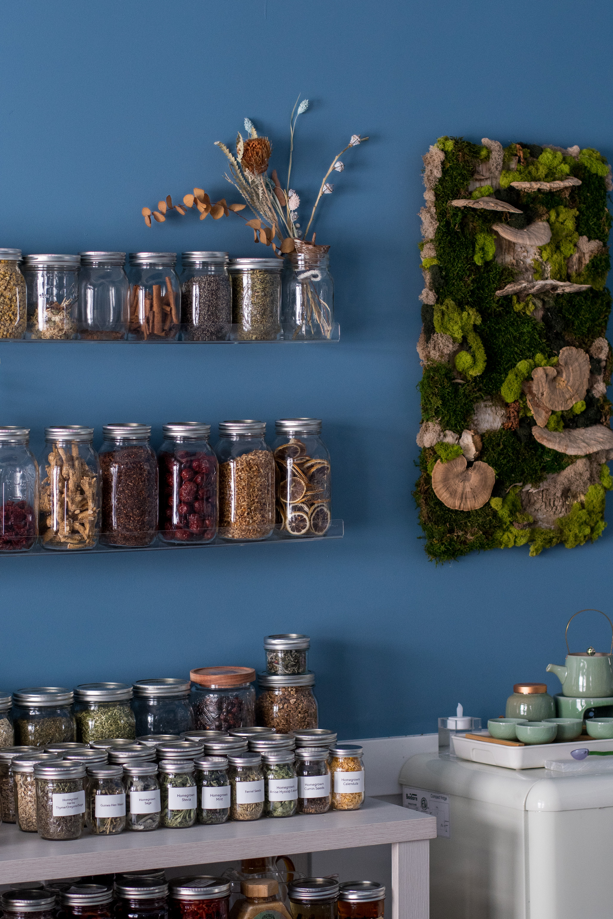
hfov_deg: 13.7
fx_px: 2554
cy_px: 460
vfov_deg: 20.4
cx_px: 306
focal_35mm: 100
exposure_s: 1/100
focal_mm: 50
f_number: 2.8
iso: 500
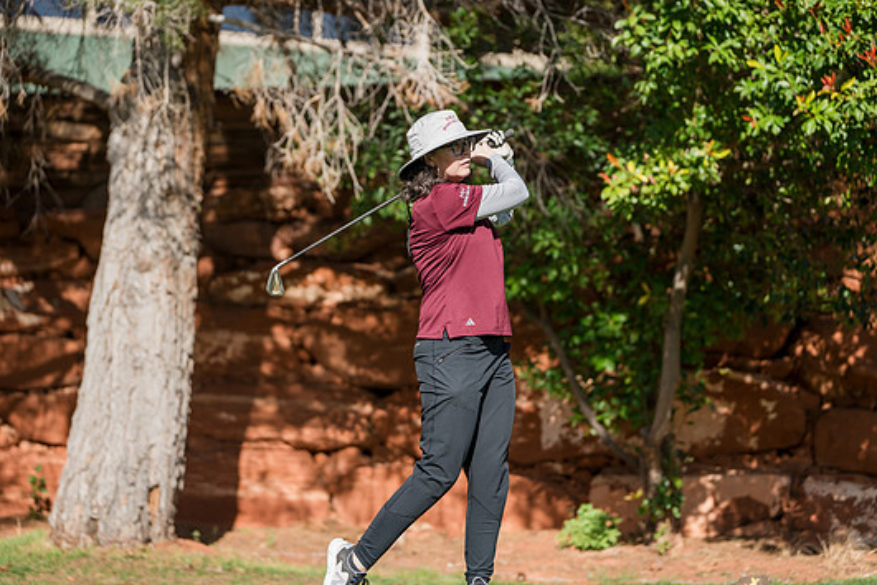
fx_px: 2850
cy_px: 312
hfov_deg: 17.5
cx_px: 434
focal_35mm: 117
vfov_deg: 11.7
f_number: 2.8
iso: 320
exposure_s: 1/3200
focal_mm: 107
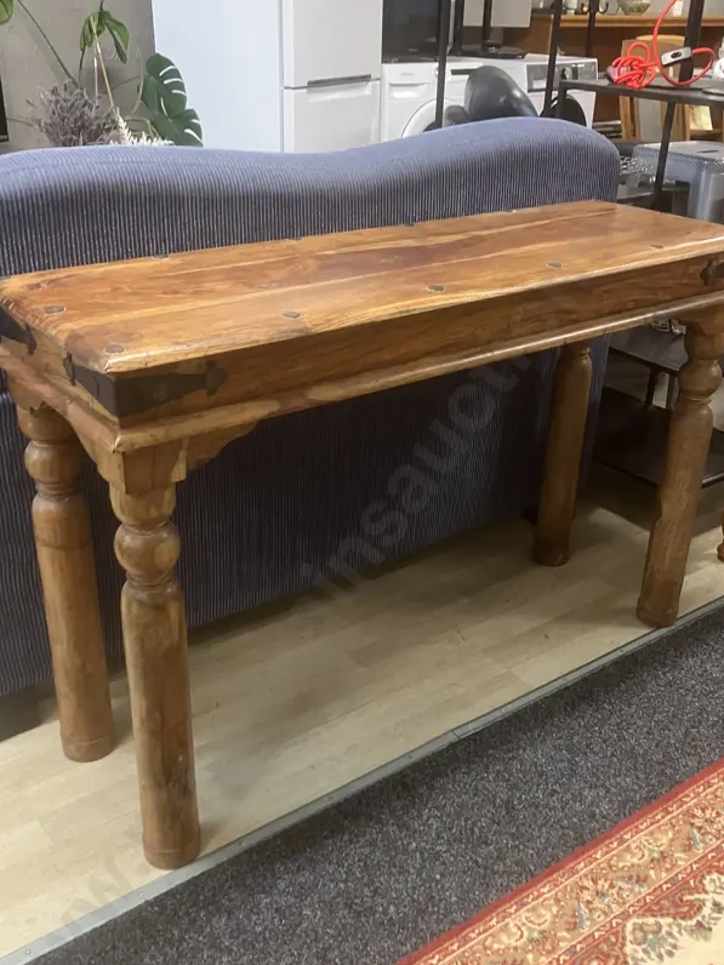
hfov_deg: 39.7
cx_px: 374
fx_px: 1004
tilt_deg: -26.3
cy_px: 536
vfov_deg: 51.3
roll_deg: -1.5
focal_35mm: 36
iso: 250
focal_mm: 3.99
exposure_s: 1/33
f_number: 1.8
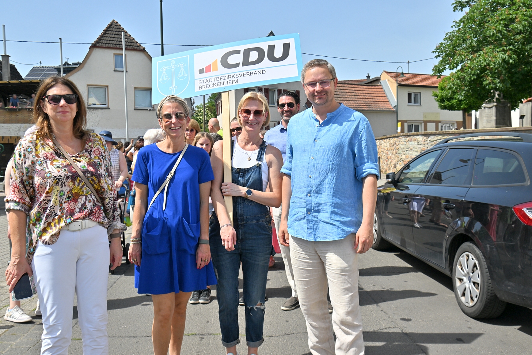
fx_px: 517
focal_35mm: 35
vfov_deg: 37.9
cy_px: 173
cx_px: 266
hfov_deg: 54.4
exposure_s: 1/1000
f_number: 13
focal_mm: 34
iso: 320
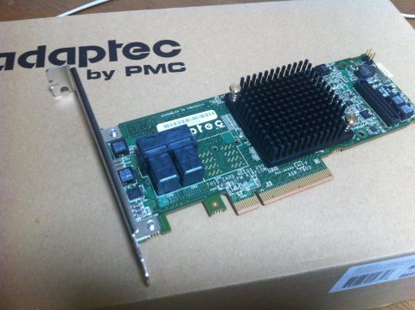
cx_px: 208
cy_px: 155
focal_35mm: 35
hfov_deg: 52.7
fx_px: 419
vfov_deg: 40.6
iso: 250
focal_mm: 3.85
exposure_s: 1/15
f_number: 2.8
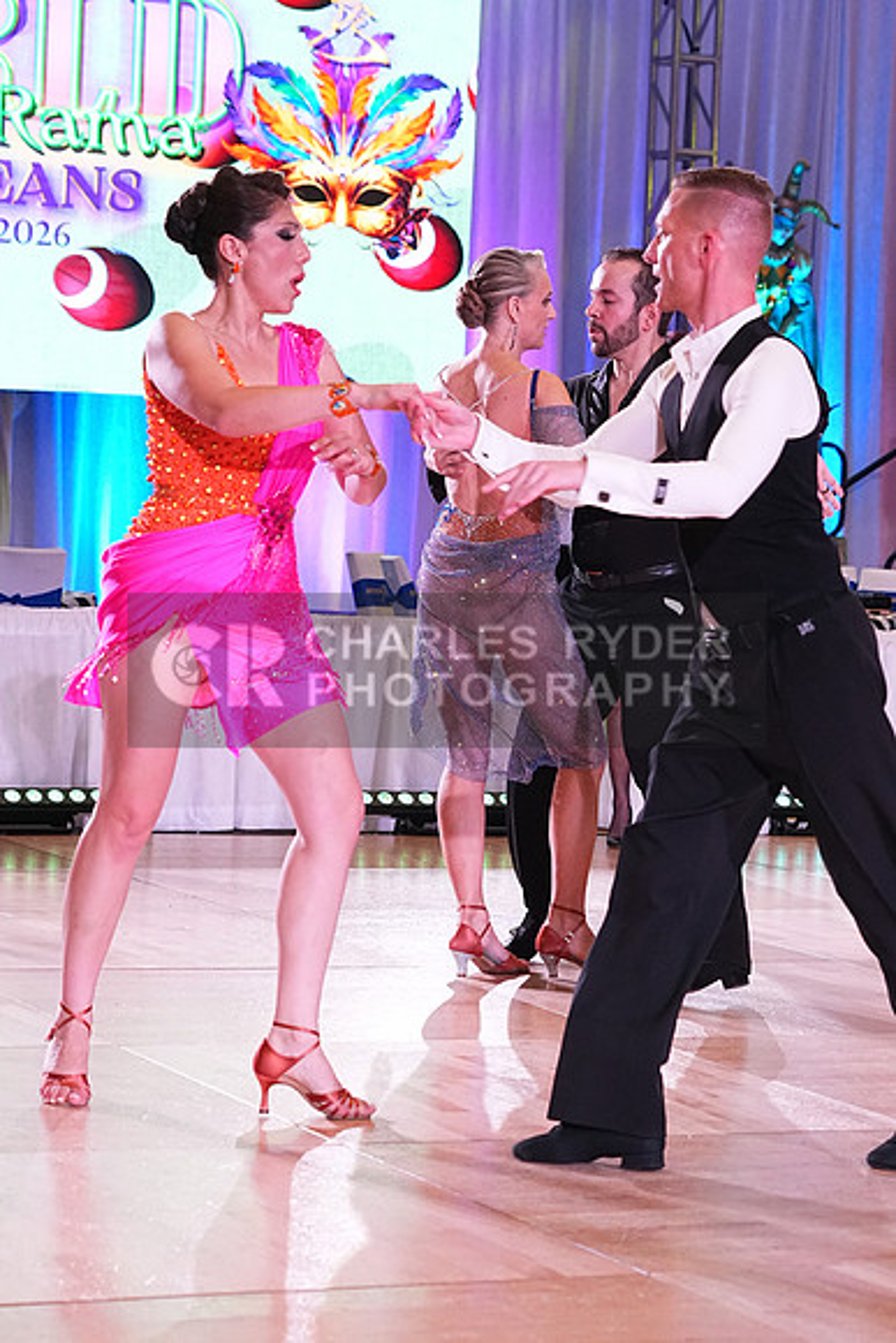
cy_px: 672
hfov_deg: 14.1
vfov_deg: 21.0
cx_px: 448
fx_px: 3619
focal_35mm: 97
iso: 3200
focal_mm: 65
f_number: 4.5
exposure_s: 1/400
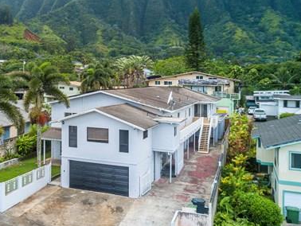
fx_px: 383
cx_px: 70
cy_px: 94
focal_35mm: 44
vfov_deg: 32.8
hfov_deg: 41.5
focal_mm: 4.7
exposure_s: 1/590
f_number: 2.2
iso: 100
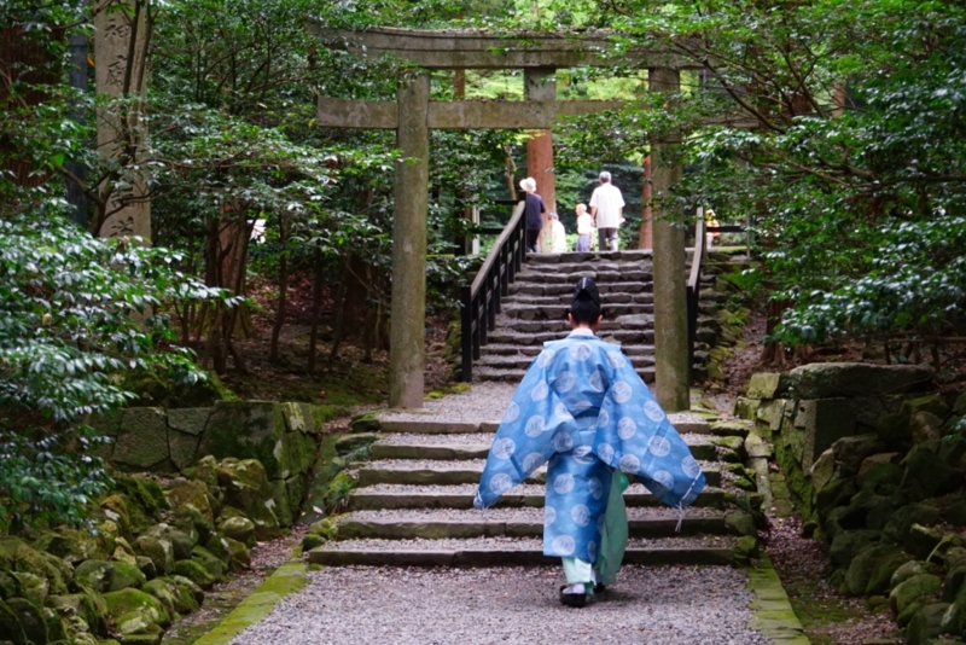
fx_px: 2926
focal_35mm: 109
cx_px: 483
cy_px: 322
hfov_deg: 18.7
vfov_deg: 12.6
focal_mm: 73
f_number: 5.6
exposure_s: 1/125
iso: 1600
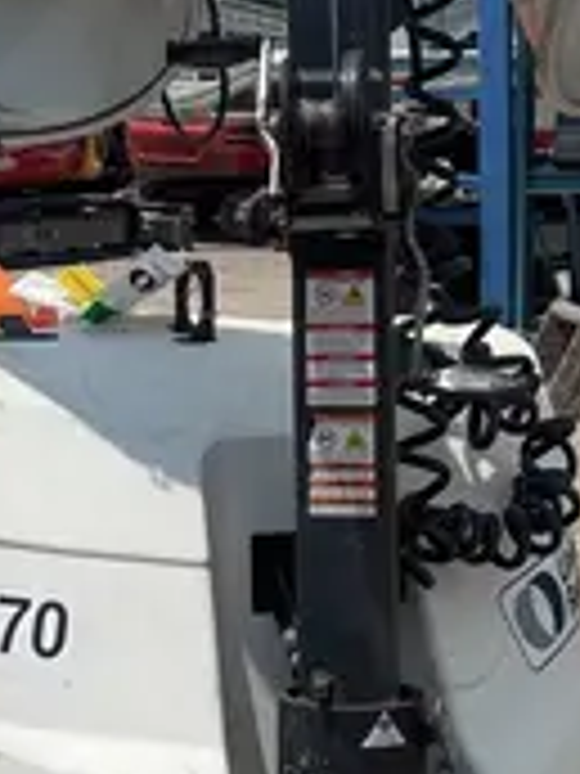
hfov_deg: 13.2
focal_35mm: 111
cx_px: 72
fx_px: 2480
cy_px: 272
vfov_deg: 17.7
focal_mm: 4.2
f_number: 1.6
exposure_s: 1/6494
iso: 32
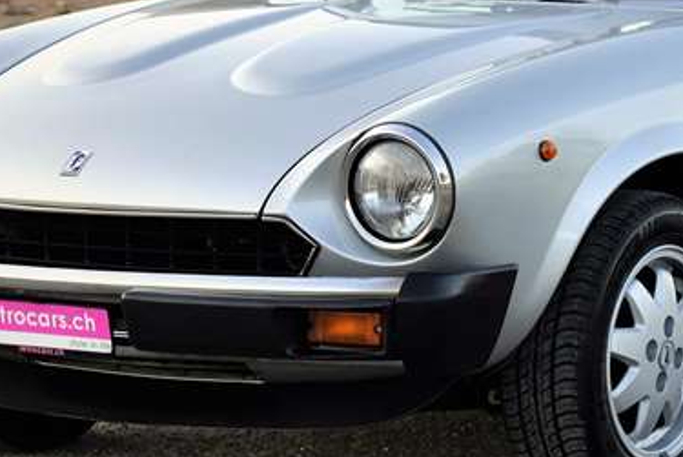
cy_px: 42
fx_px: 4122
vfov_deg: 6.3
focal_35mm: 217
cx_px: 546
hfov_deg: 9.4
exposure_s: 1/125
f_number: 5.6
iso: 220
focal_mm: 85
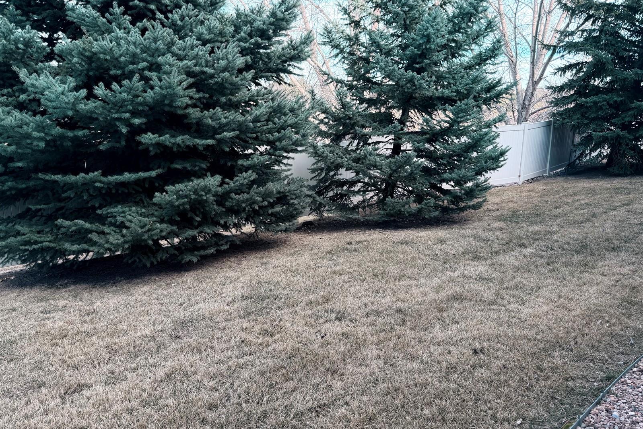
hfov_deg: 71.5
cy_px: 213
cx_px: 322
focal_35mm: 25
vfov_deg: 51.3
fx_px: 446
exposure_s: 1/377
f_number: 1.78
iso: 100
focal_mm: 6.76
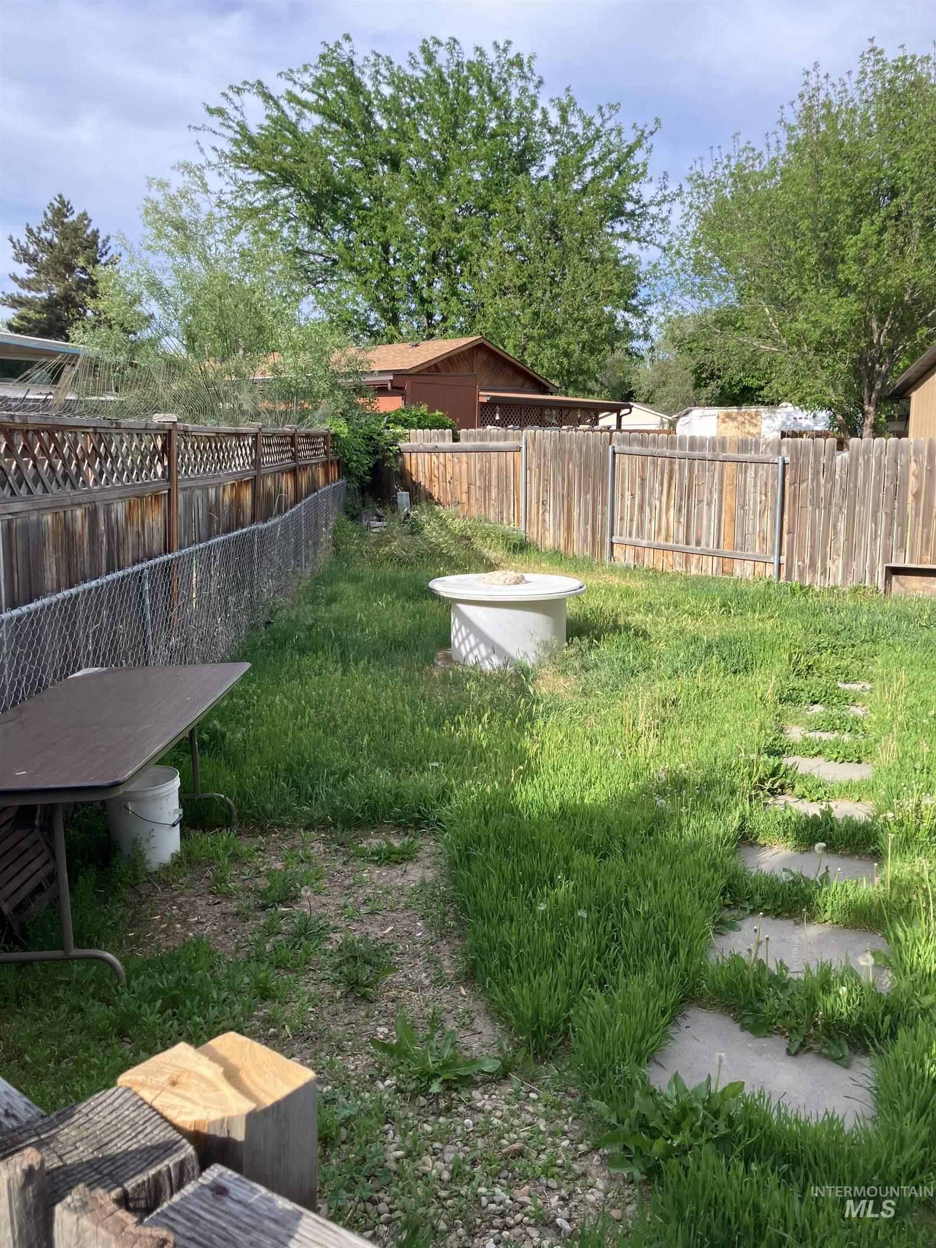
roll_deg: -0.7
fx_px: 1009
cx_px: 468
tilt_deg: -10.6
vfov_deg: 63.4
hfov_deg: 49.7
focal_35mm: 28
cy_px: 624
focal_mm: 3.99
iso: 32
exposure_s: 1/796
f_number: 1.8
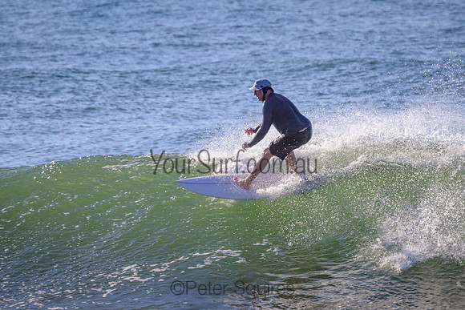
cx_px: 245
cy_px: 158
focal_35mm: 898
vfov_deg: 1.5
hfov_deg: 2.3
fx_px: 11600
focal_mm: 800
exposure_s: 1/2000
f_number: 11
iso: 900
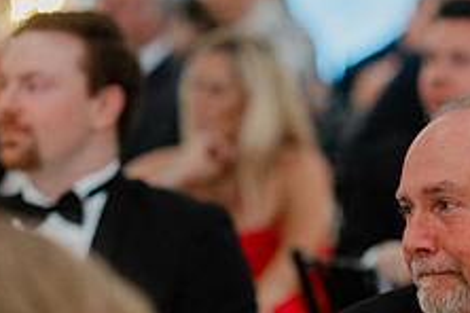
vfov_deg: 6.2
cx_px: 449
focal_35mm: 222
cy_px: 352
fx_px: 2898
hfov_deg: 9.2
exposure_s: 1/160
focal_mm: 85
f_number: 2
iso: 2000
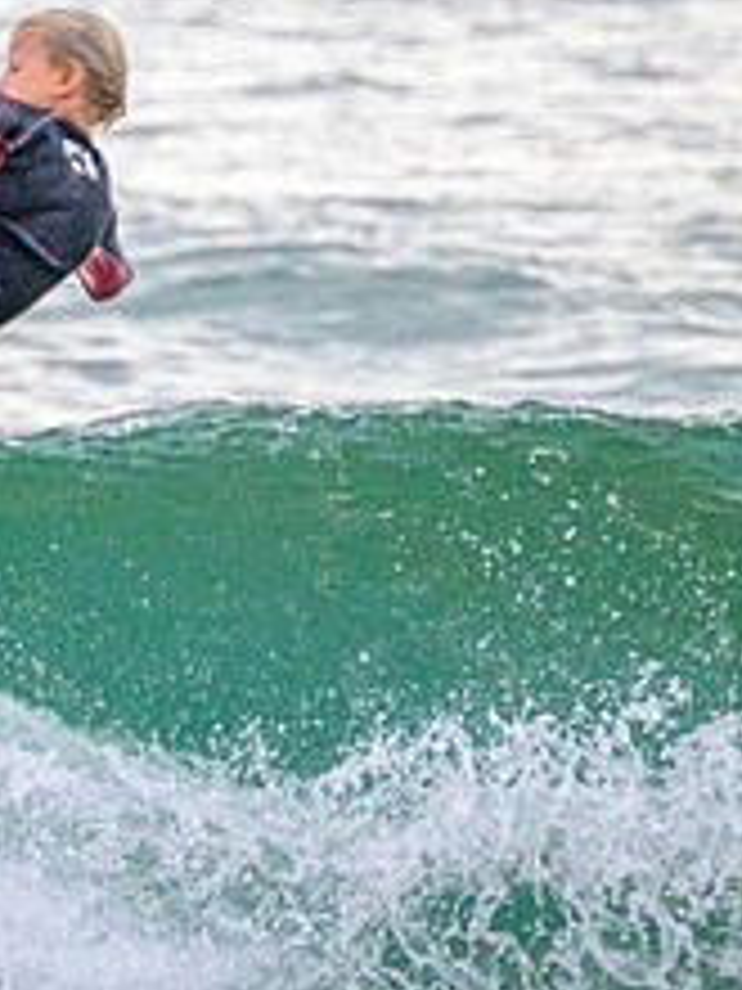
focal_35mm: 2308
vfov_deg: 0.9
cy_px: 423
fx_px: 65963
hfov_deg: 0.6
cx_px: -537
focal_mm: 800
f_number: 11
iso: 2800
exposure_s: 1/2000
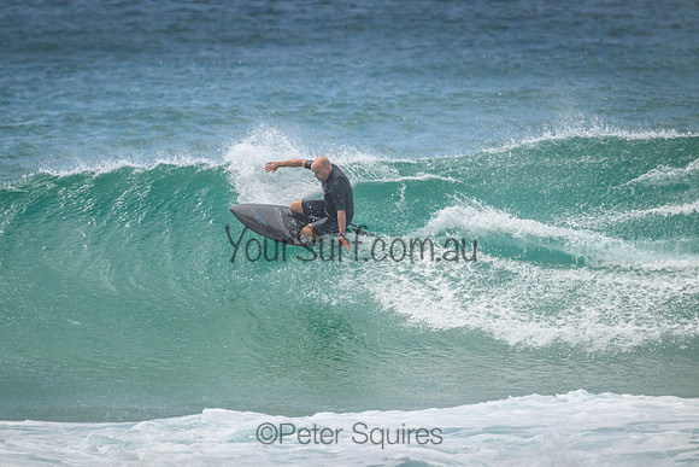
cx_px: 350
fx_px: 15536
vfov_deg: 1.7
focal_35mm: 800
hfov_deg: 2.6
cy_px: 234
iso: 1400
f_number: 11
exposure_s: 1/3200
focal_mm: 800
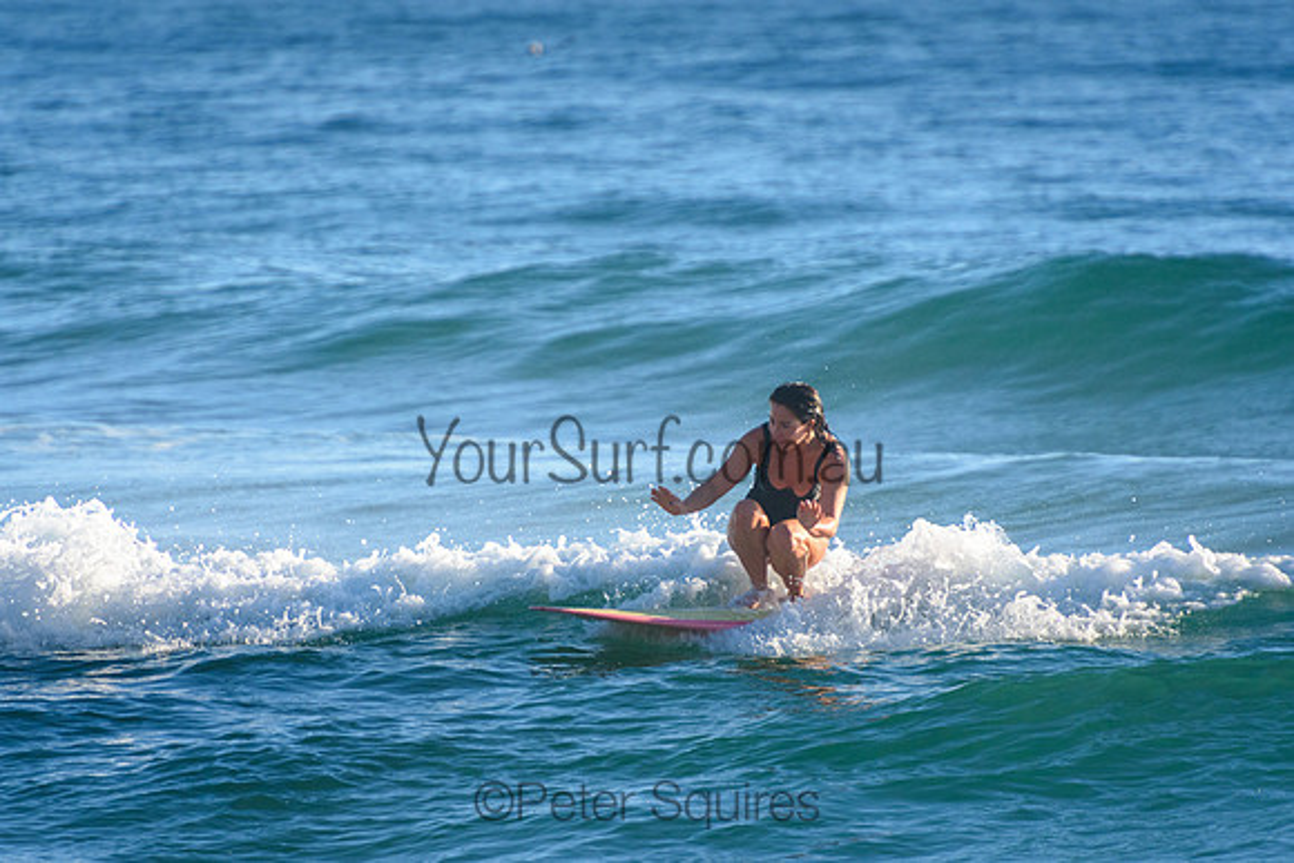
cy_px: 432
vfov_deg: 2.3
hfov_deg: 3.4
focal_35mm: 600
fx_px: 21571
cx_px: 647
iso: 640
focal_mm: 400
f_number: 5.6
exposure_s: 1/2500
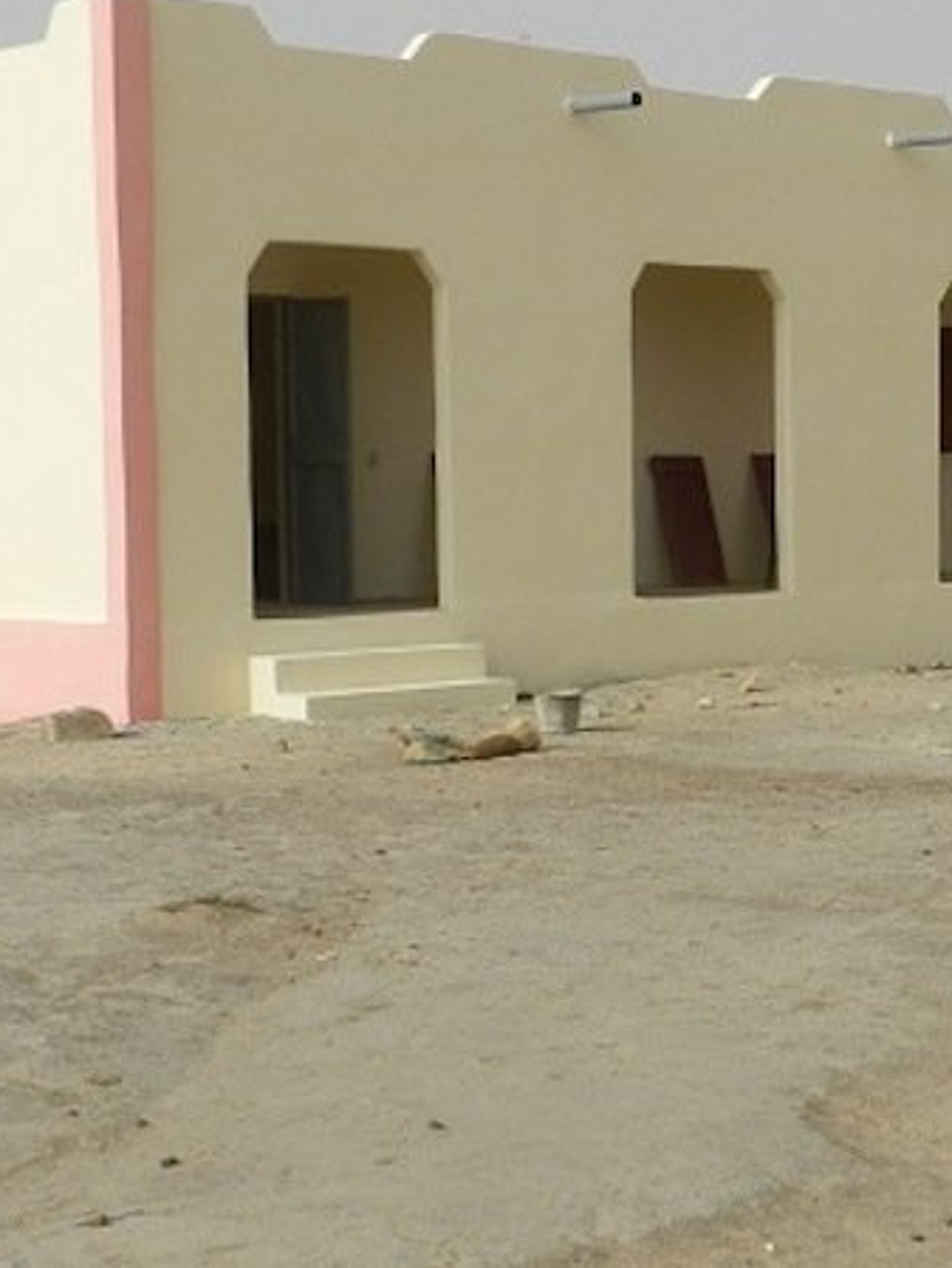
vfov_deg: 26.7
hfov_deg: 19.4
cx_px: 1025
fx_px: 2676
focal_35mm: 73
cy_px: 576
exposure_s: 1/1000
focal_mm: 5.6
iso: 160
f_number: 5
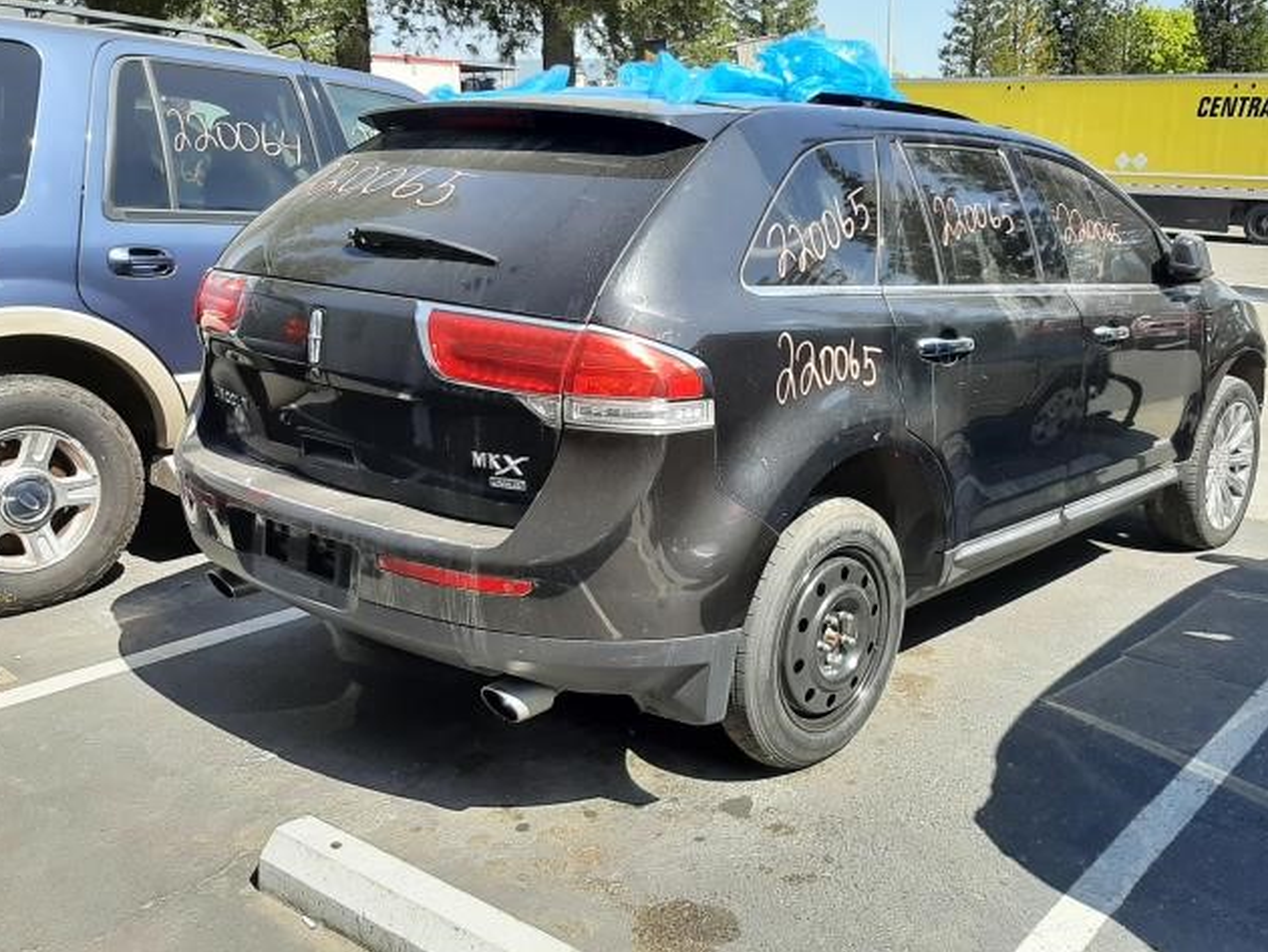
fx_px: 1209
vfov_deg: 42.8
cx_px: 761
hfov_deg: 54.9
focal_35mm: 33
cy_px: 401
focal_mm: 3.93
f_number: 1.7
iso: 40
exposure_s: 1/1199
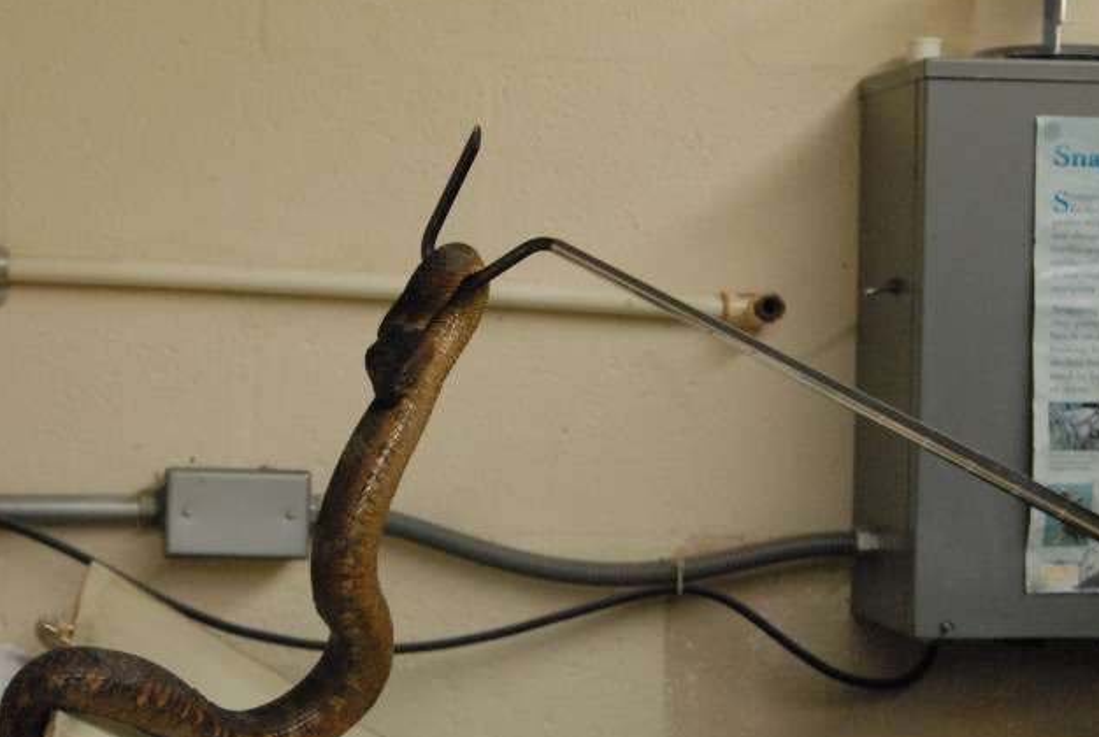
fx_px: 2110
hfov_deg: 29.1
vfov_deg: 19.8
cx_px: 418
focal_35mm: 69
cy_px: 392
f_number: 5
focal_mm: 36
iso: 1600
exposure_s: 1/90
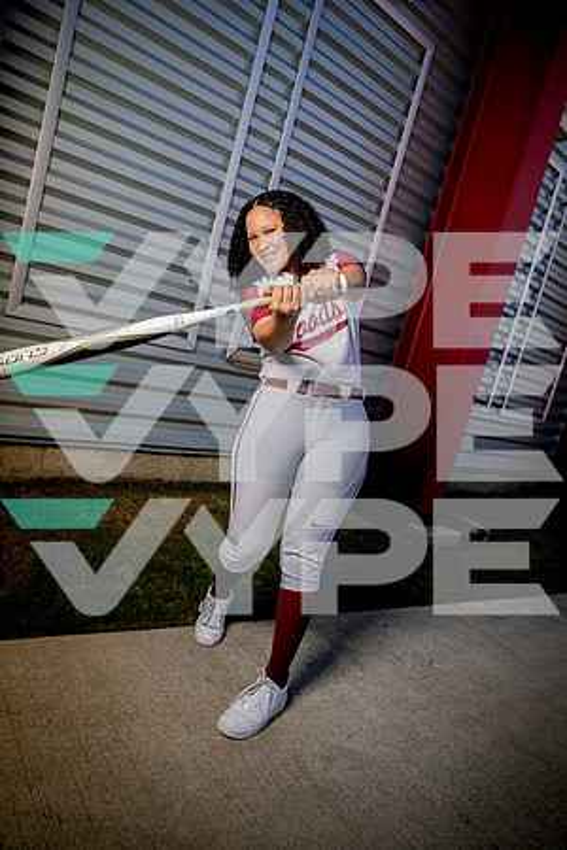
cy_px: 425
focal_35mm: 27
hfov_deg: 47.9
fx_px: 638
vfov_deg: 67.4
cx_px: 284
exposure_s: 1/250
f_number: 10
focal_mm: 27
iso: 125
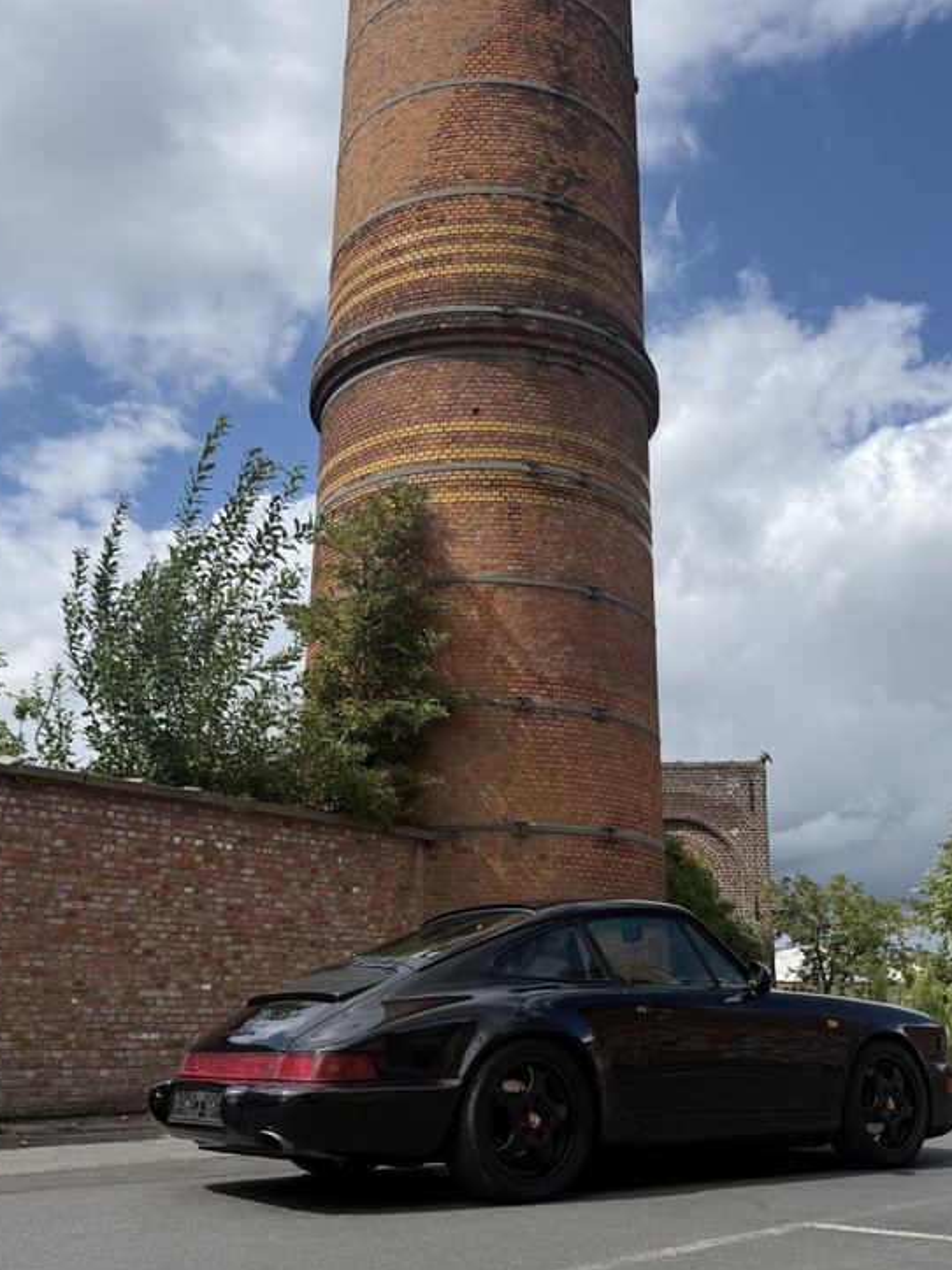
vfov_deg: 53.9
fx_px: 1247
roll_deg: -1.1
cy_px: 699
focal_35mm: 34
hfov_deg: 41.8
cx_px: 508
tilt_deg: +13.0
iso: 80
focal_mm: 6.76
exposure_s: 1/6711
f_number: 1.78
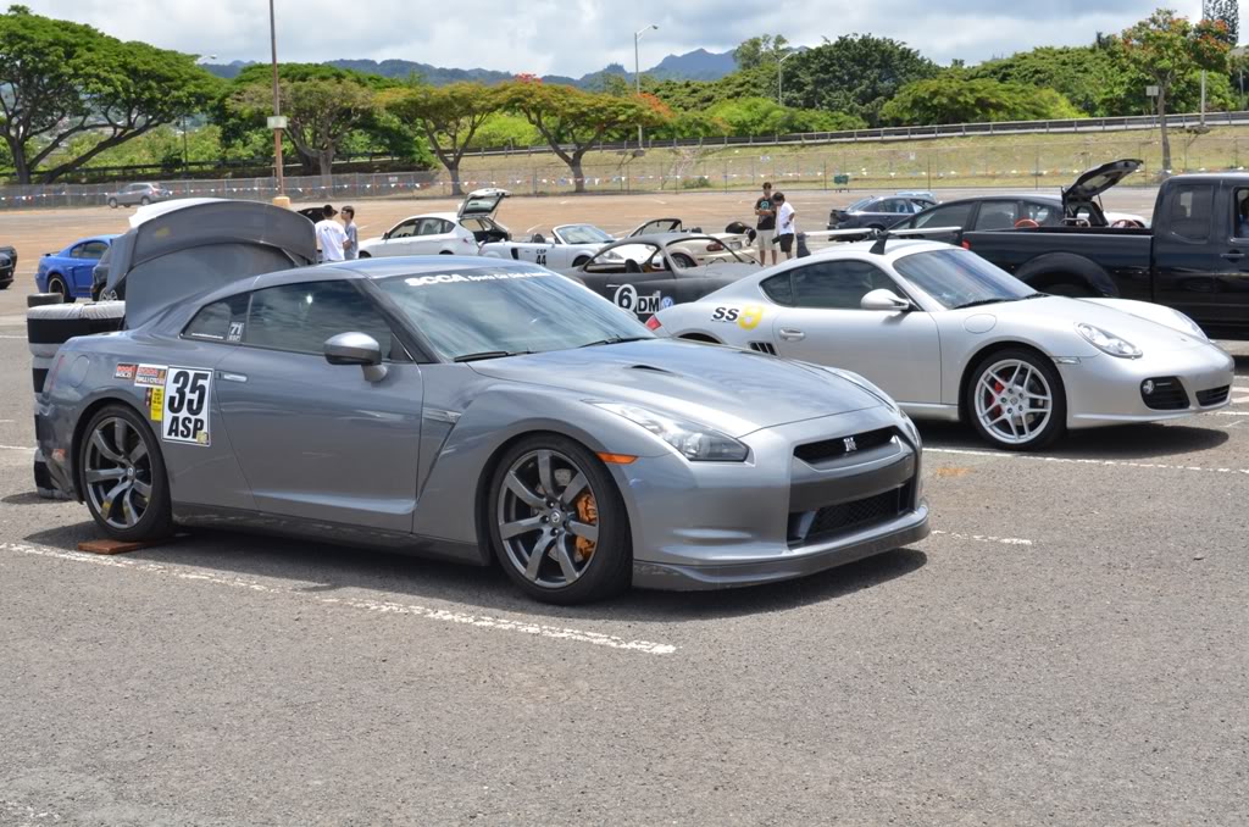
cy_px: 414
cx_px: 624
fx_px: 1817
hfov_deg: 37.9
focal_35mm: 52
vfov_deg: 25.6
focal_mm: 35
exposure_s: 1/400
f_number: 10
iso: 400
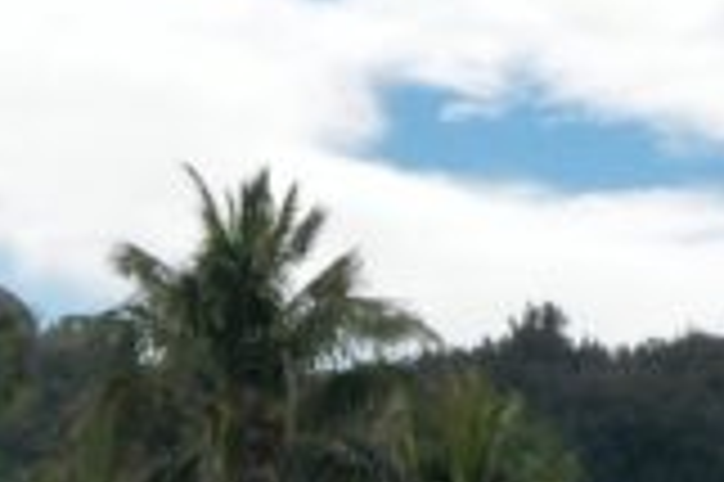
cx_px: -589
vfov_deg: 7.4
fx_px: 3576
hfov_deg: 10.8
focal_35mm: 178
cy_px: 903
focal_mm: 10.26
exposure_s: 1/800
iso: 100
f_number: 6.3
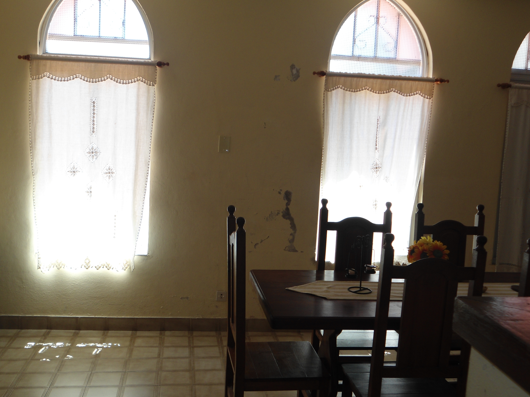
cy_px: 199
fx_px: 582
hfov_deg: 49.0
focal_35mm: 38
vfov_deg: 37.7
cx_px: 260
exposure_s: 1/40
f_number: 3.2
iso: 80
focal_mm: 6.7
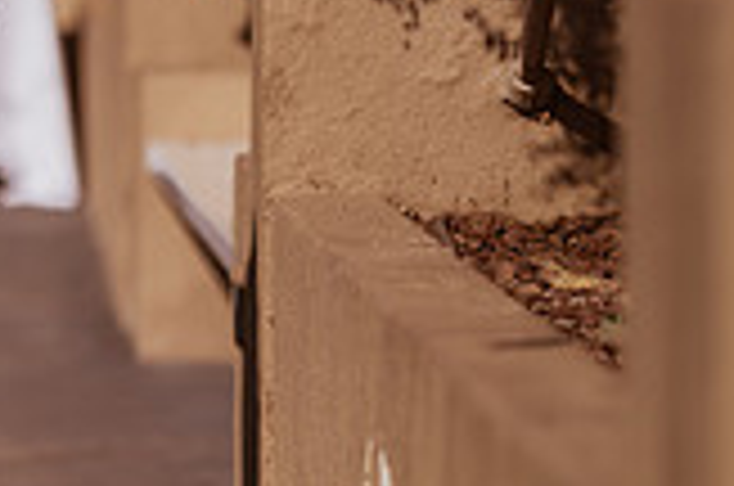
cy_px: 79
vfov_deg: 2.7
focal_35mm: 500
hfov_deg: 4.1
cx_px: -364
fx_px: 10174
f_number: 1.8
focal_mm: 135
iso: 64
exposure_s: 1/8000
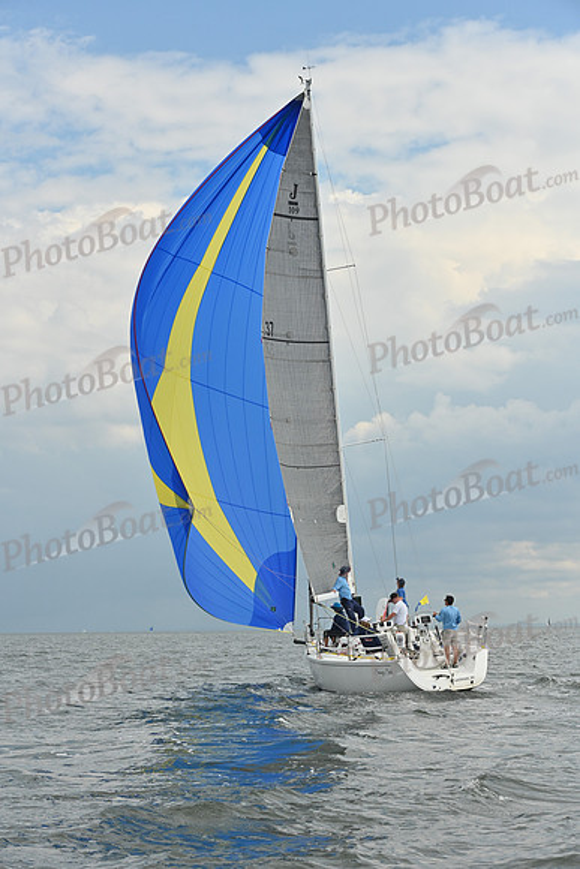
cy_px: 434
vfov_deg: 28.8
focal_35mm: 70
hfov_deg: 19.5
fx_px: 1691
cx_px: 290
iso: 320
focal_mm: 70
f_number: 8
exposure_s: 1/1600
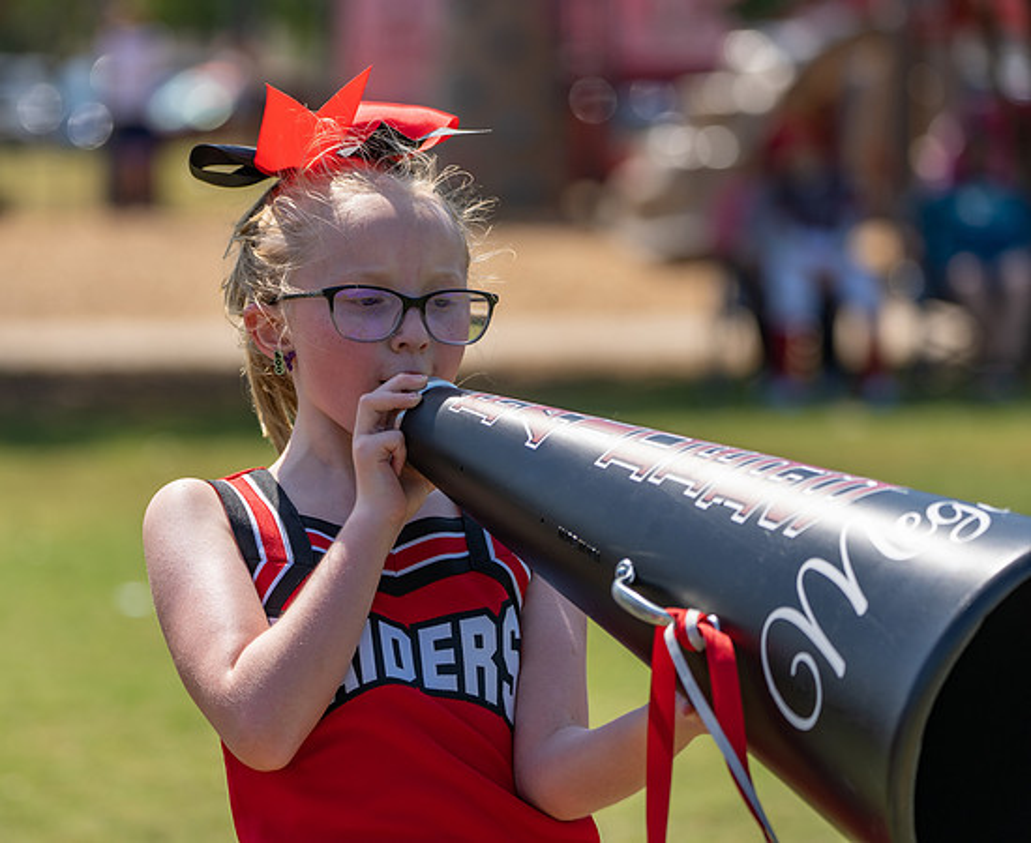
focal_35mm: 217
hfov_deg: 8.8
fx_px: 6677
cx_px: 398
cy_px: 421
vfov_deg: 7.2
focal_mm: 190
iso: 125
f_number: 5.6
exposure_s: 1/500
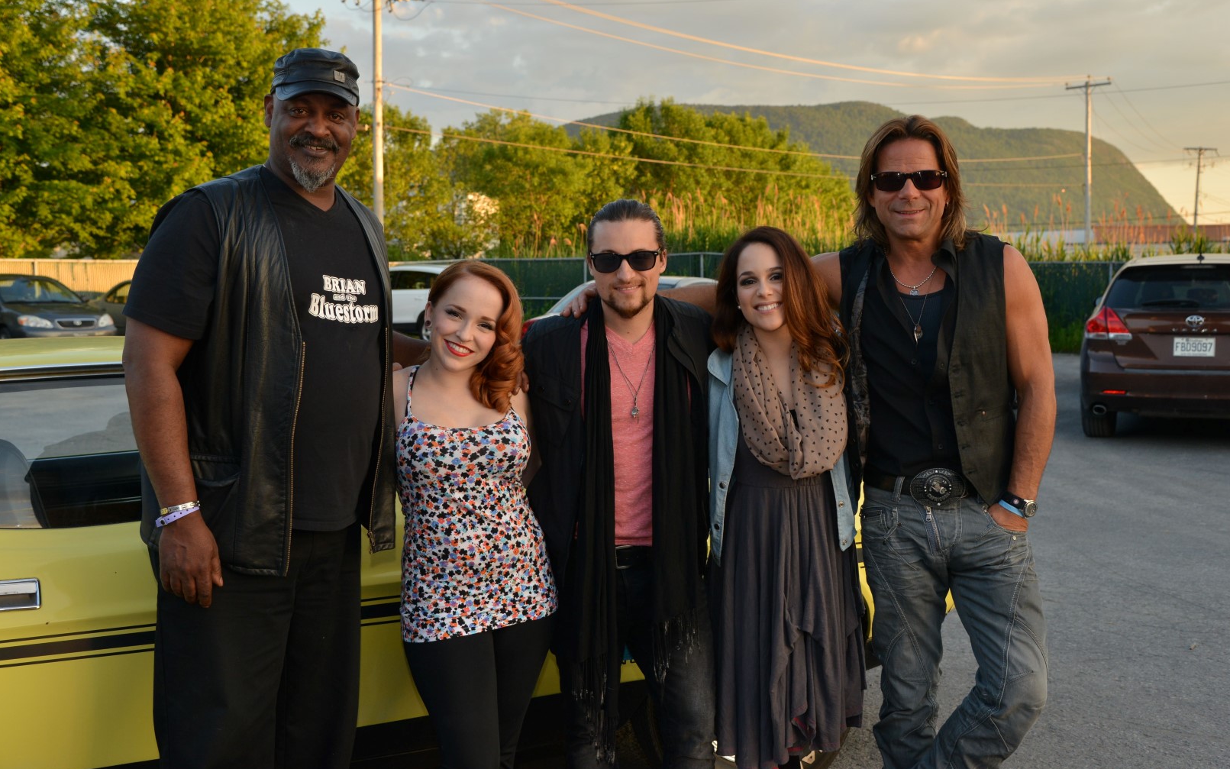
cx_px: 615
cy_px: 360
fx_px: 1374
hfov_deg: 48.2
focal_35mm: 41
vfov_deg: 31.2
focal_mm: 40
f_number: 6.3
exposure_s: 1/200
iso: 500
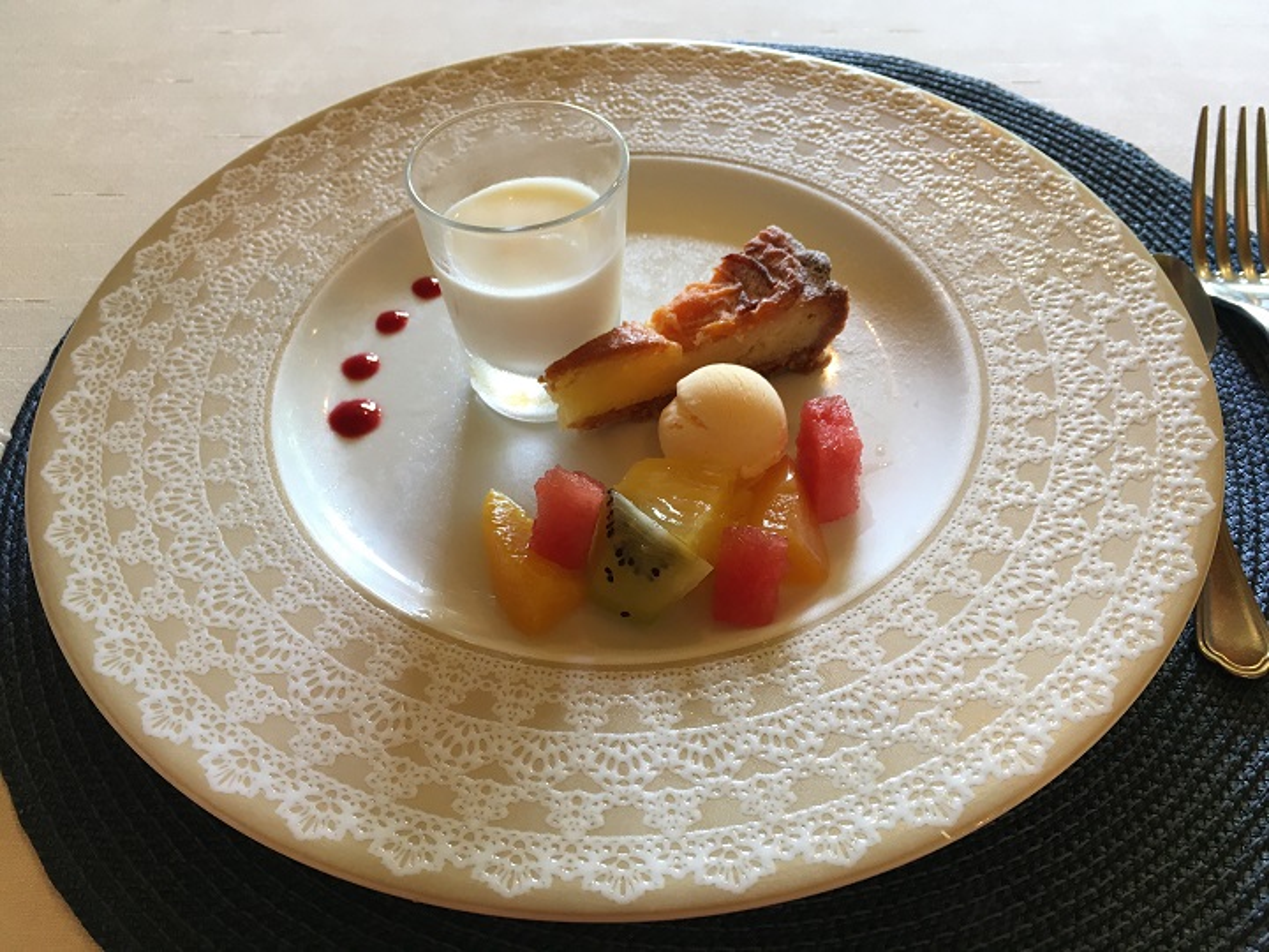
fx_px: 1063
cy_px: 476
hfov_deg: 61.7
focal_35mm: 29
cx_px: 634
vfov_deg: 48.2
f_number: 2.2
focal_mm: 4.15
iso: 64
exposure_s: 1/30
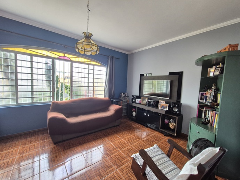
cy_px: 90
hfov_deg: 106.2
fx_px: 90
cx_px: 120
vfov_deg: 89.9
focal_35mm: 13
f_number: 2.2
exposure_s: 1/60
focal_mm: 2.2
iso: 125
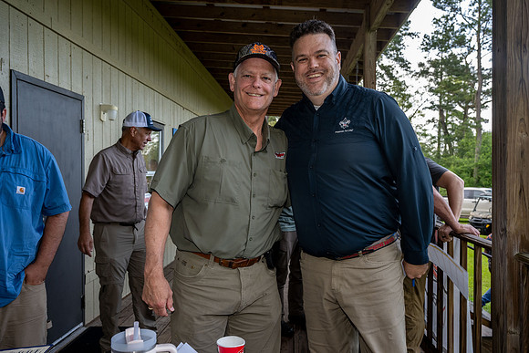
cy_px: 176
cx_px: 264
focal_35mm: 30
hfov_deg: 61.9
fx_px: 441
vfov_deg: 43.6
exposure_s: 1/125
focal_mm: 30
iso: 900
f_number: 5.6
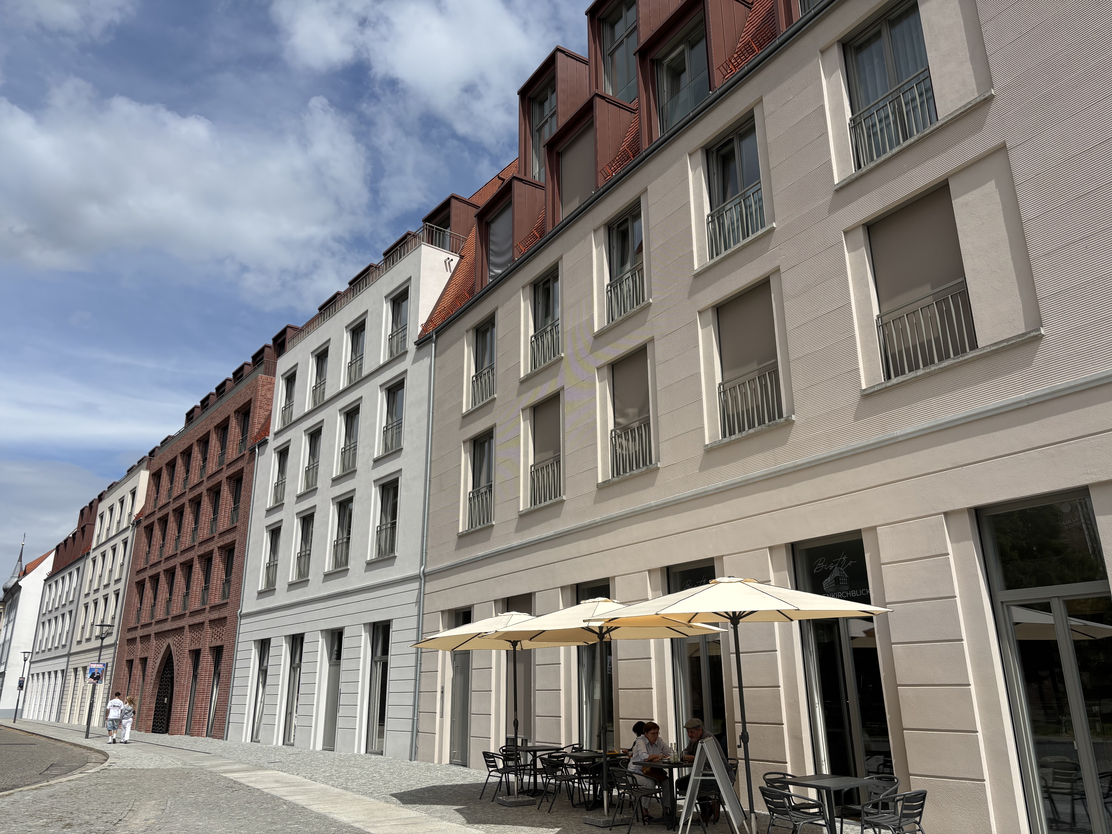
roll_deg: +0.8
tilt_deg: +18.8
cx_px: 556
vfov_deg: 53.1
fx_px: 835
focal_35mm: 26
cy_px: 417
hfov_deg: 67.3
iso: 50
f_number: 1.6
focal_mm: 5.96
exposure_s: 1/5952
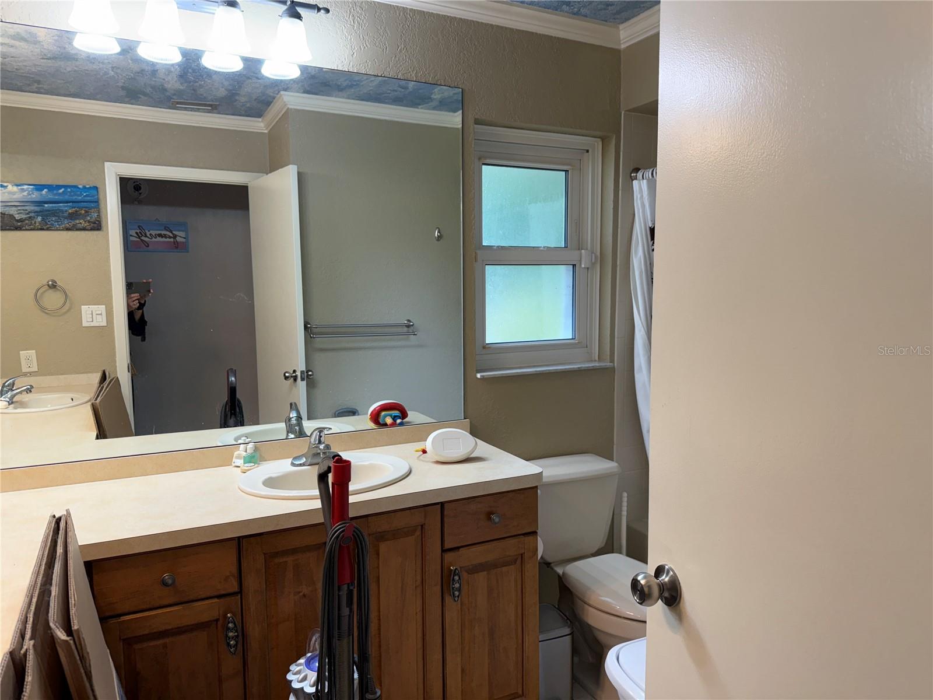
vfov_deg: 56.8
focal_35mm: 24
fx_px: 647
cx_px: 466
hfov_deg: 71.6
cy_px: 350
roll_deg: +0.1
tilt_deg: -5.5
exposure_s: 1/120
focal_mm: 6.76
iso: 125
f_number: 1.78
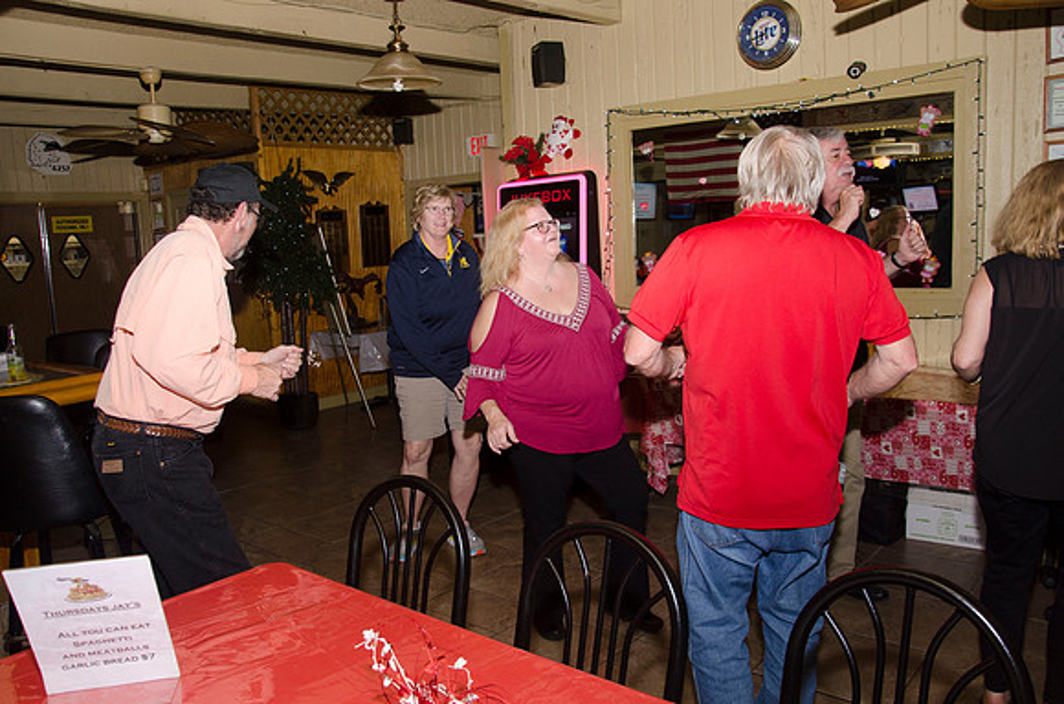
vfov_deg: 47.7
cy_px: 352
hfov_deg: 67.5
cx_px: 532
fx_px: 796
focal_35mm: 27
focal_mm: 18
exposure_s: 1/60
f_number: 5.6
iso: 400
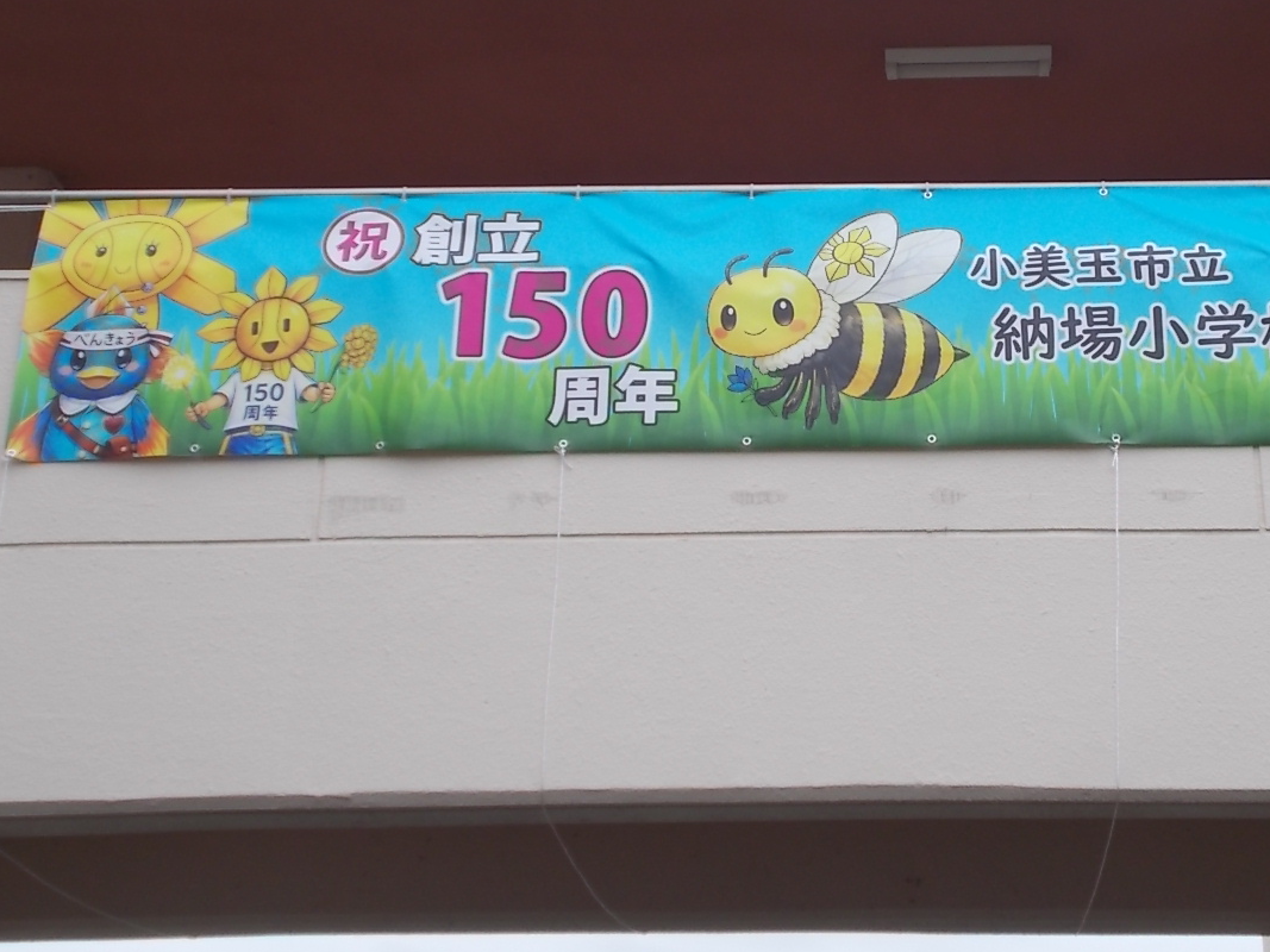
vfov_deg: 22.2
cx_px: 852
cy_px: 330
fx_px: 2421
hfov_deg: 29.2
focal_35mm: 66
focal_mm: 7.9
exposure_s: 1/250
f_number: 4.2
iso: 80
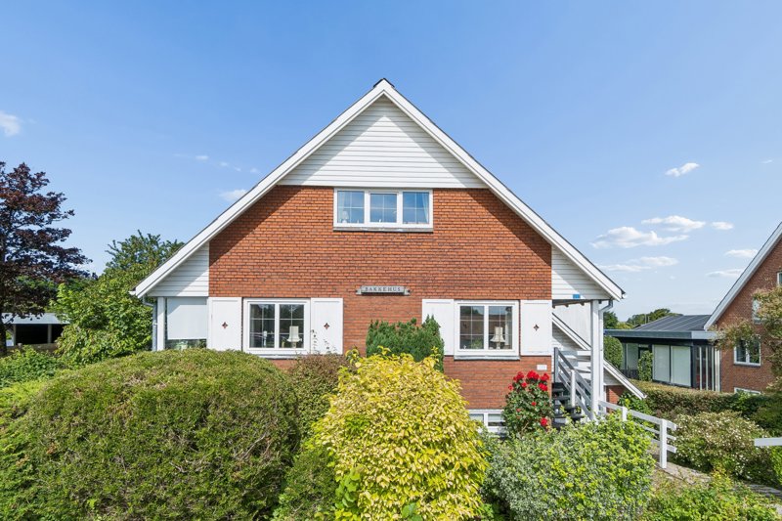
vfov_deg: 67.4
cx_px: 391
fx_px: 391
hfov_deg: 90.0
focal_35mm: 18
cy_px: 260
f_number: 8
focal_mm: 12
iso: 200
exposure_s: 1/640
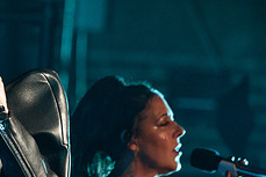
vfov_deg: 1.1
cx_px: -14
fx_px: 9101
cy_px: 124
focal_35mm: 1231
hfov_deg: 1.7
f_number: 6
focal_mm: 440
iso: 4000
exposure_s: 1/250
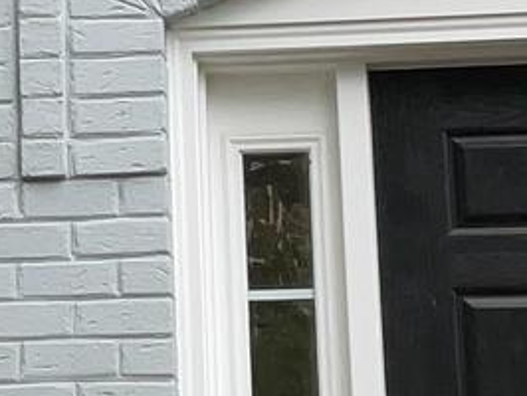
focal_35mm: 223
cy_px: -174
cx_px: -262
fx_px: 3398
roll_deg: -1.1
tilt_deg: +19.4
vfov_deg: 6.6
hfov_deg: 8.7
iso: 16
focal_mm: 3
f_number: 1.8
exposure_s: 1/255
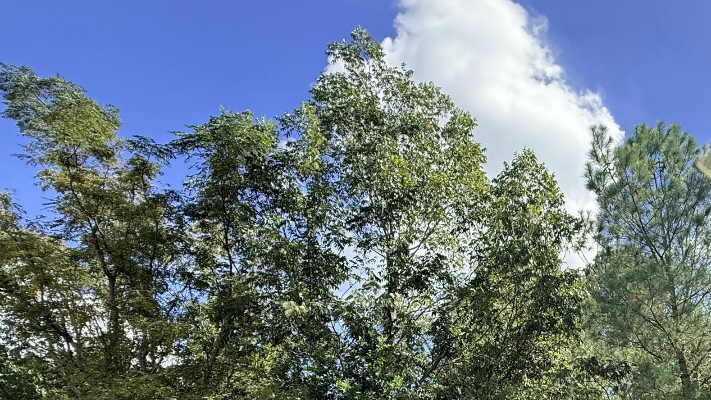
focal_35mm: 29
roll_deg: +3.6
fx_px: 547
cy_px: 351
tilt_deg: +22.8
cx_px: 594
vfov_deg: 37.8
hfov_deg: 59.4
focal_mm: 2.22
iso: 64
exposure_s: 1/1033
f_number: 2.2
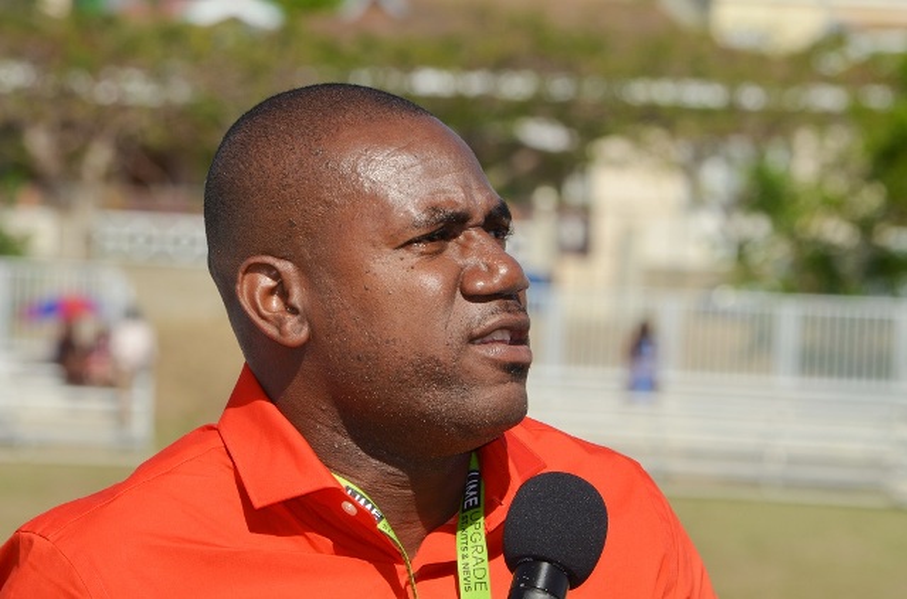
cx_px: 454
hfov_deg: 5.1
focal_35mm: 405
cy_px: 300
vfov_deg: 3.4
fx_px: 10176
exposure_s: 1/200
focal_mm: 270
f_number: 20
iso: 200
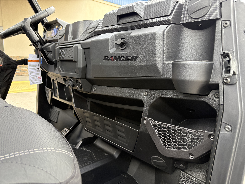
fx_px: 184
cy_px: 92
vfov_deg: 53.1
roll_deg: -0.5
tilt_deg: -9.6
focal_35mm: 26
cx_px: 122
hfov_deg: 67.3
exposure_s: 1/172
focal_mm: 5.96
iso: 125
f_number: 1.6
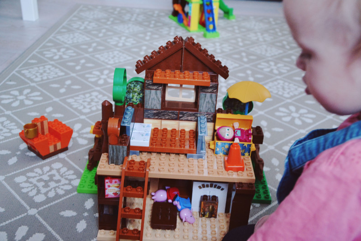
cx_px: 180
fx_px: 421
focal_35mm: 42
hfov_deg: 46.4
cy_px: 120
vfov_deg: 31.9
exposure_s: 1/15
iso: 1400
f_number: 4
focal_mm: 28
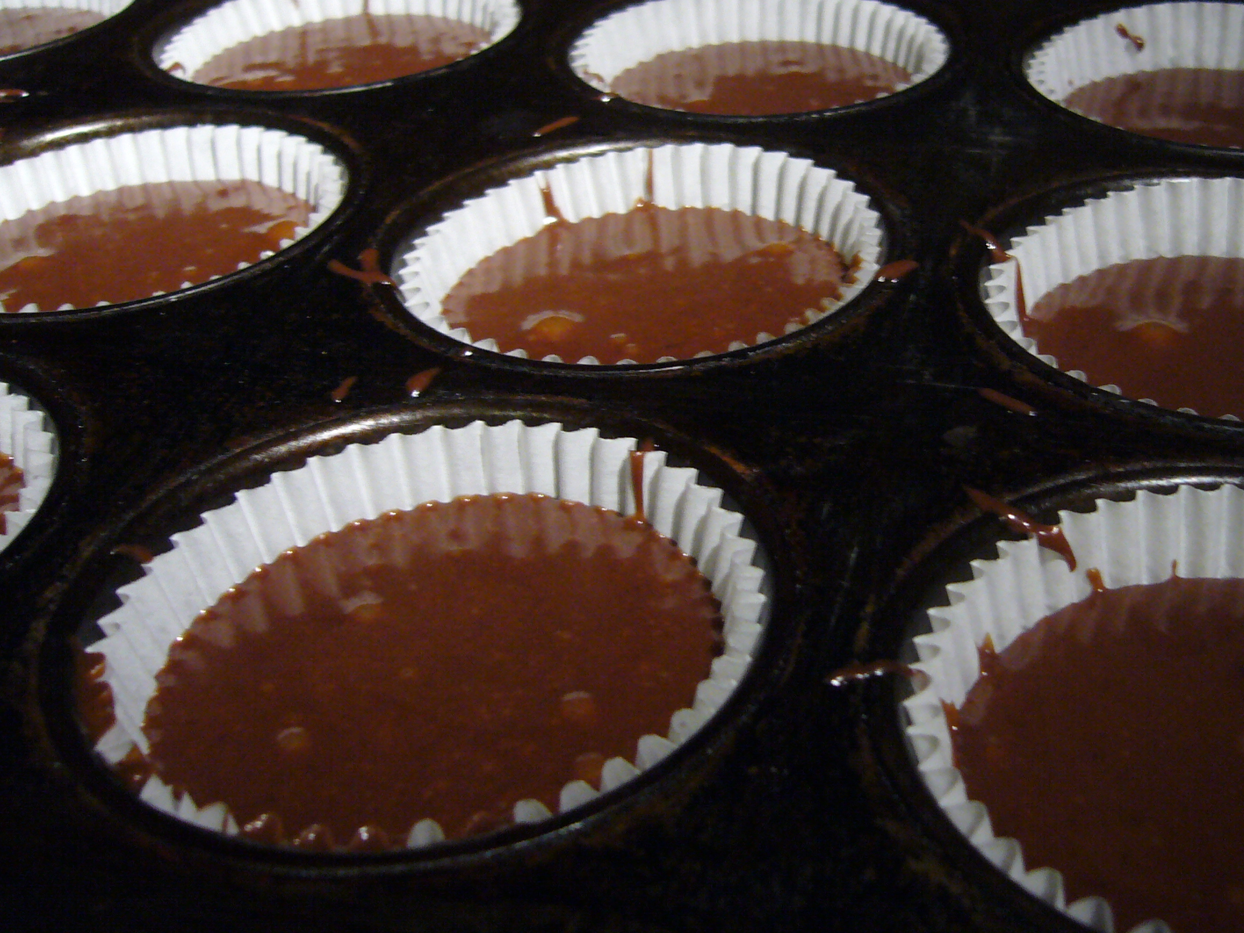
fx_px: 1653
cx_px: 806
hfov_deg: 40.8
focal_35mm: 46
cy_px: 377
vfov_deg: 31.4
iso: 200
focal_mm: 5.8
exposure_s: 1/15
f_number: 2.8
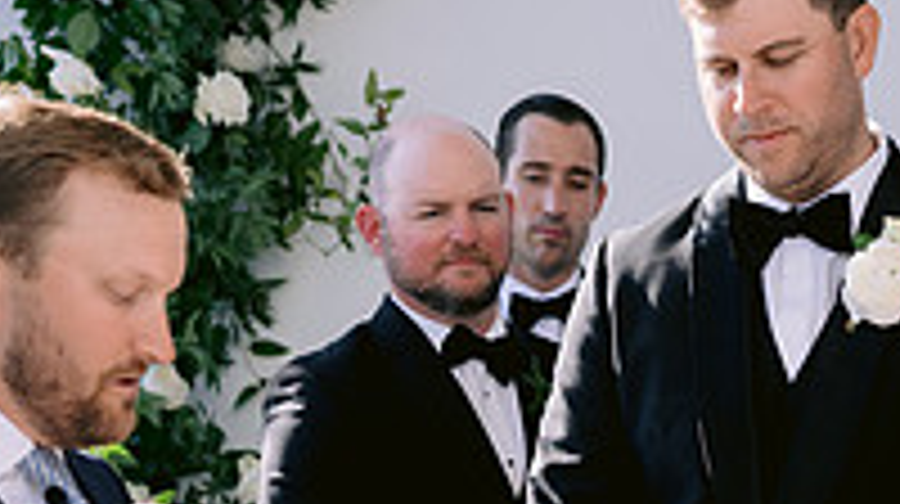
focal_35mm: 111
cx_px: 741
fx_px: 2646
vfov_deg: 10.8
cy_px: 507
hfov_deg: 19.1
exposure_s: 1/3200
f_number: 2.8
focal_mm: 35
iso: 200
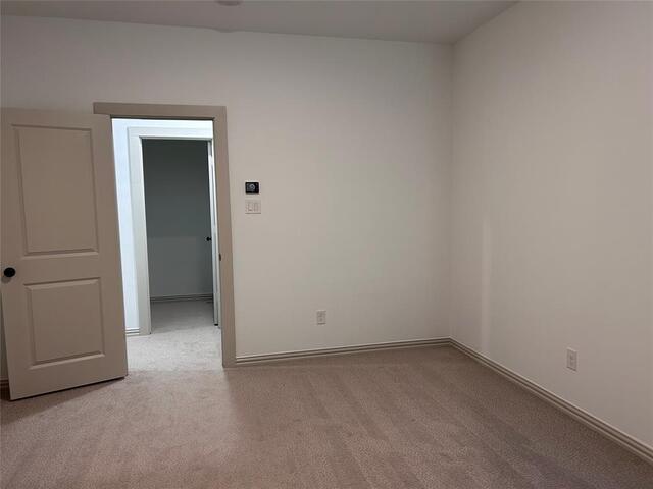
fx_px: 490
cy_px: 244
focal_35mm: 26
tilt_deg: -6.6
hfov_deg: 67.3
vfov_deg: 53.1
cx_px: 326
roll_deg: +1.5
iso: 125
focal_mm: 5.7
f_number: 1.5
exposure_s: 1/60
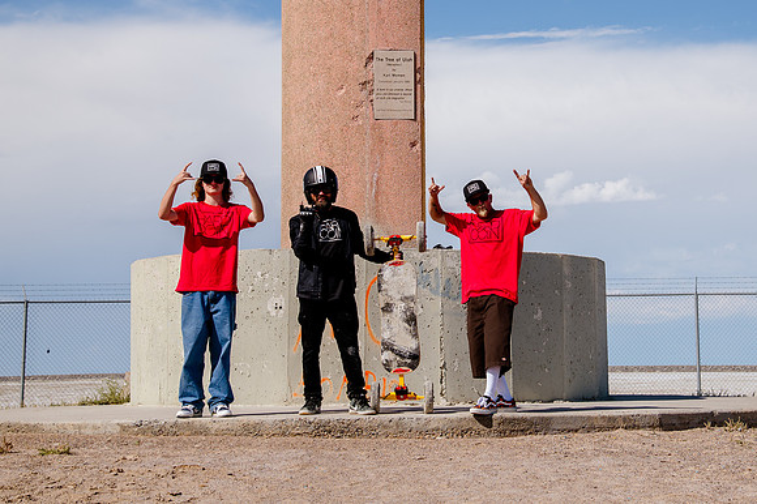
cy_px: 150
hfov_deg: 26.6
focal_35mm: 76
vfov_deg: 17.9
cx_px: 483
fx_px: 1595
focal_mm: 50
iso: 250
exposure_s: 1/1250
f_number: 6.3
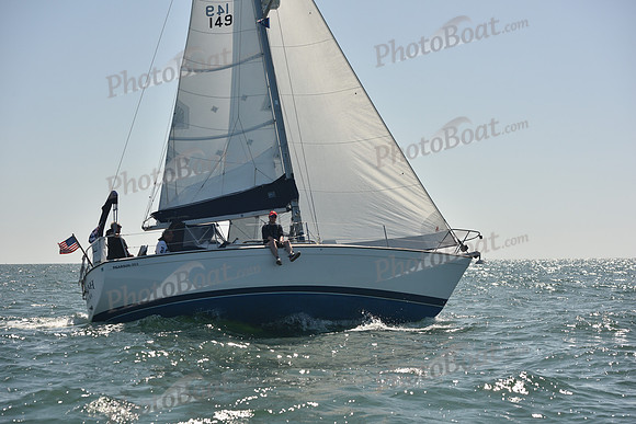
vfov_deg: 19.5
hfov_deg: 28.8
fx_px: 1237
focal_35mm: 70
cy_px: 212
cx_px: 318
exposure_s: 1/1000
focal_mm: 70
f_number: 5
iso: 250
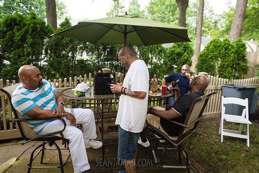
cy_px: 86
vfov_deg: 53.2
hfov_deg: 73.7
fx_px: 173
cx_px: 130
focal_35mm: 24
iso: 1600
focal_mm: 24
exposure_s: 1/1000
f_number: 4
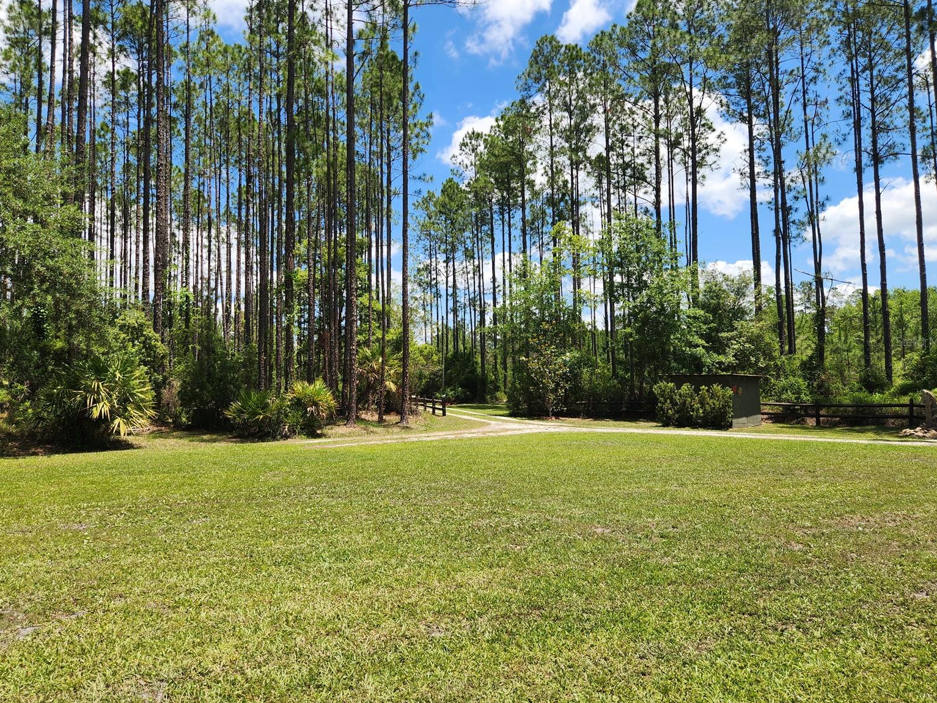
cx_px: 465
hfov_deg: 71.6
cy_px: 341
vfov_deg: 56.8
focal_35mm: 24
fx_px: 650
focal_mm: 5.4
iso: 20
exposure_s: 1/1070
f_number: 1.8
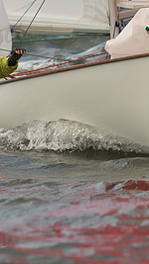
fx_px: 4324
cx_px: 105
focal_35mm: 615
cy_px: 80
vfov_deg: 3.5
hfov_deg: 2.0
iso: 320
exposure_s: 1/1600
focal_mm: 270
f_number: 6.3
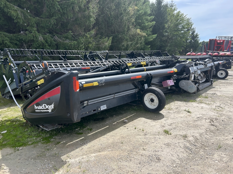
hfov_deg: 67.3
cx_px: 116
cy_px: 87
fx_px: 175
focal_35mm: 26
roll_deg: -0.1
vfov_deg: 53.1
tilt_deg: -11.0
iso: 50
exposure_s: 1/1808
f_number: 1.5
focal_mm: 5.7
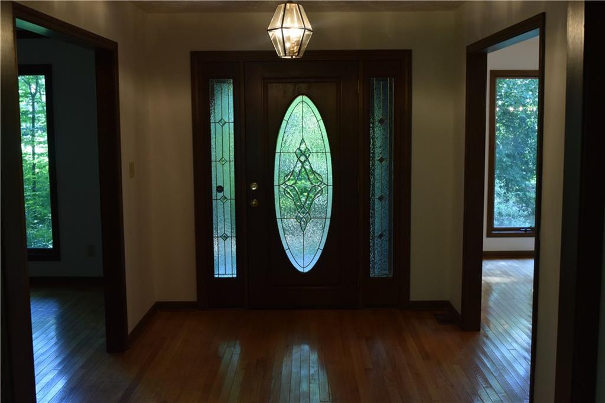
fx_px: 706
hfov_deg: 46.4
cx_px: 302
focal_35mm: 42
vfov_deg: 31.9
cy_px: 202
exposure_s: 1/25
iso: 800
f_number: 9
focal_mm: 28
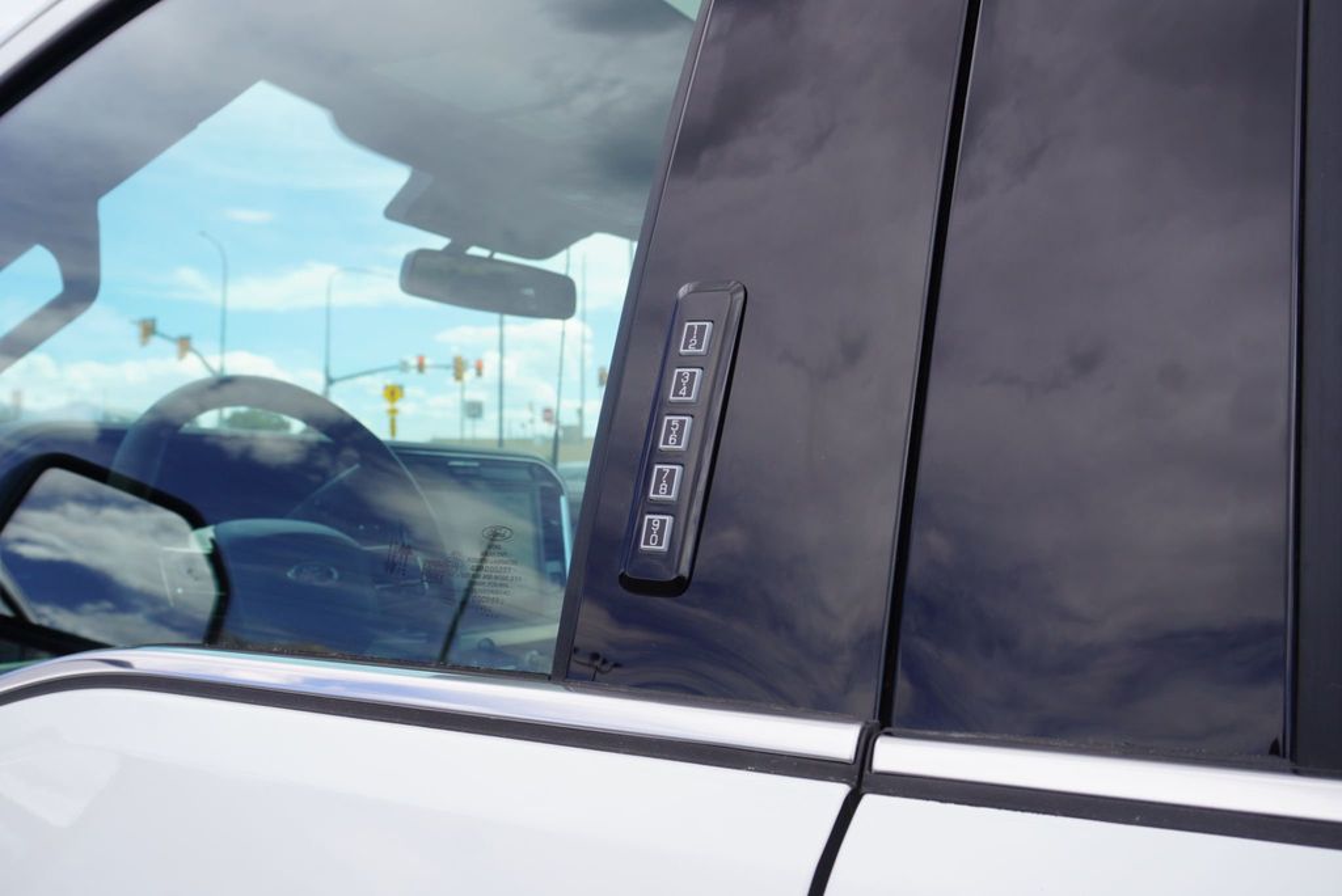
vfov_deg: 40.0
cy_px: 448
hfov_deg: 57.2
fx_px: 1231
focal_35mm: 33
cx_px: 671
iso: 100
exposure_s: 1/100
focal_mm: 22
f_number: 8
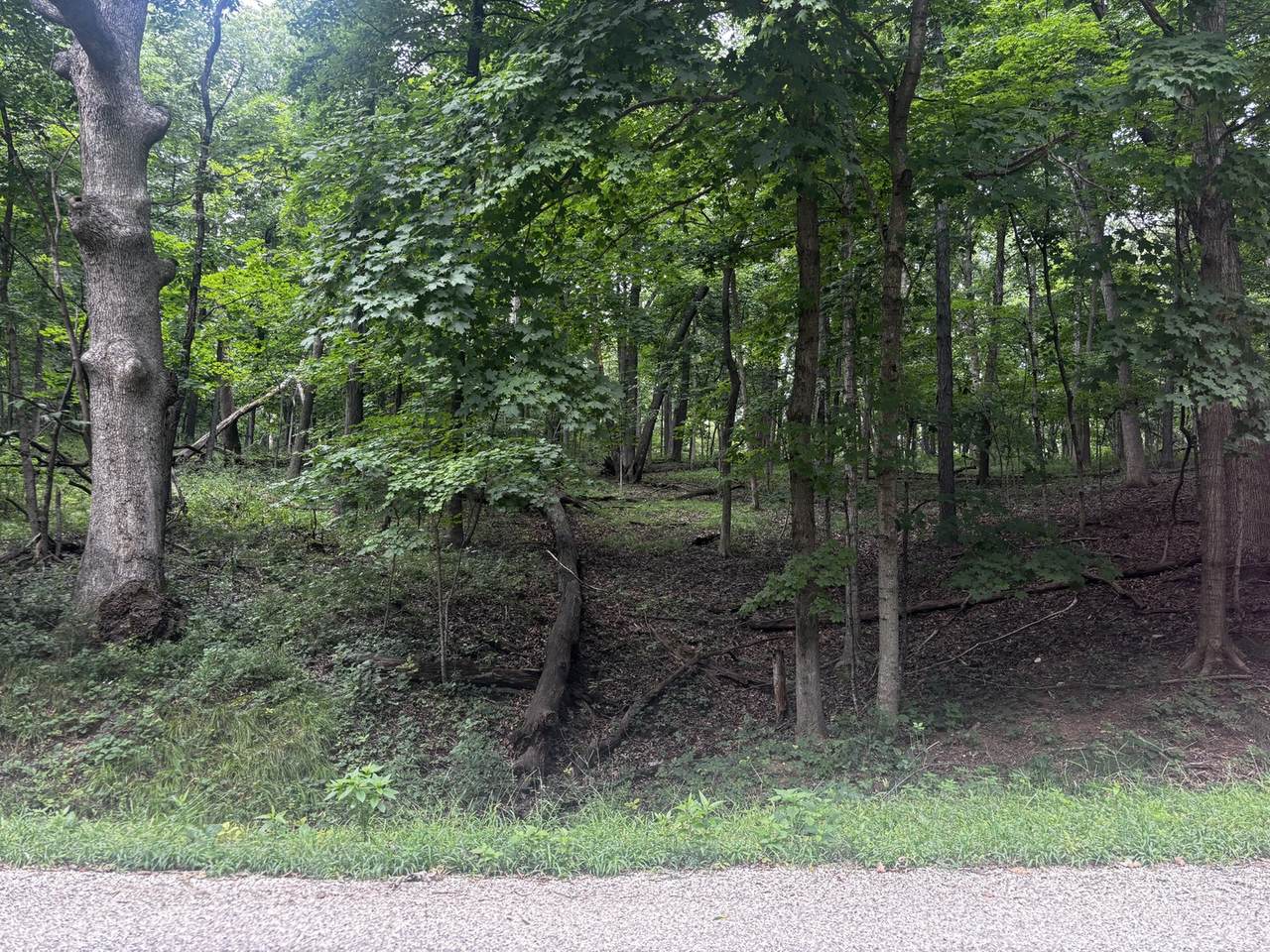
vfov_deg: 53.1
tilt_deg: +5.0
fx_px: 954
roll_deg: -0.9
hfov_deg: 67.3
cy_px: 476
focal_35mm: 26
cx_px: 635
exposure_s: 1/121
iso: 80
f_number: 1.6
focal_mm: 5.96
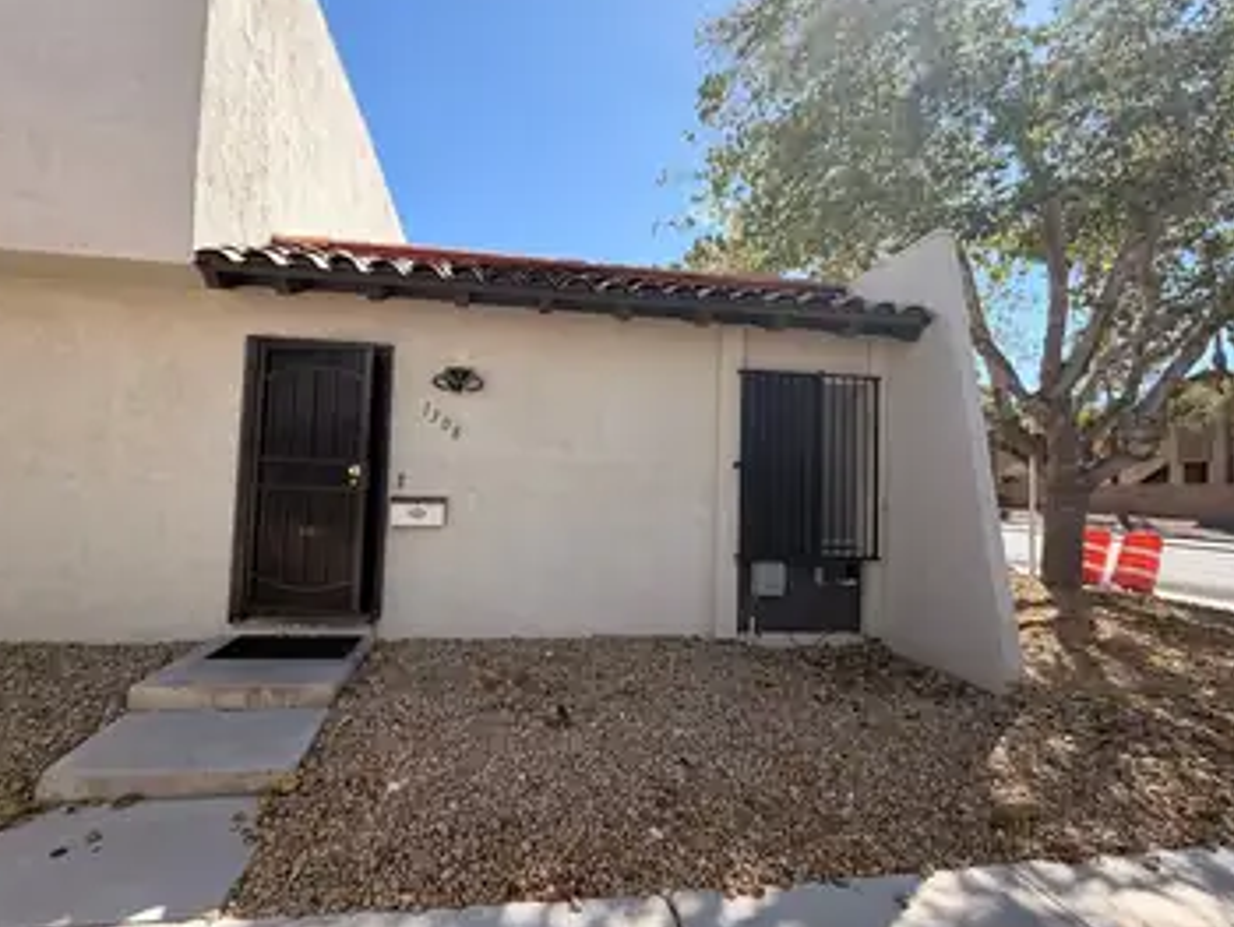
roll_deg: -1.2
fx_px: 571
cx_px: 582
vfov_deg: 78.2
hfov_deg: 94.4
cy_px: 462
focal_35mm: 16
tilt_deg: +2.6
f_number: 2.2
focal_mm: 2.22
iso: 40
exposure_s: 1/694
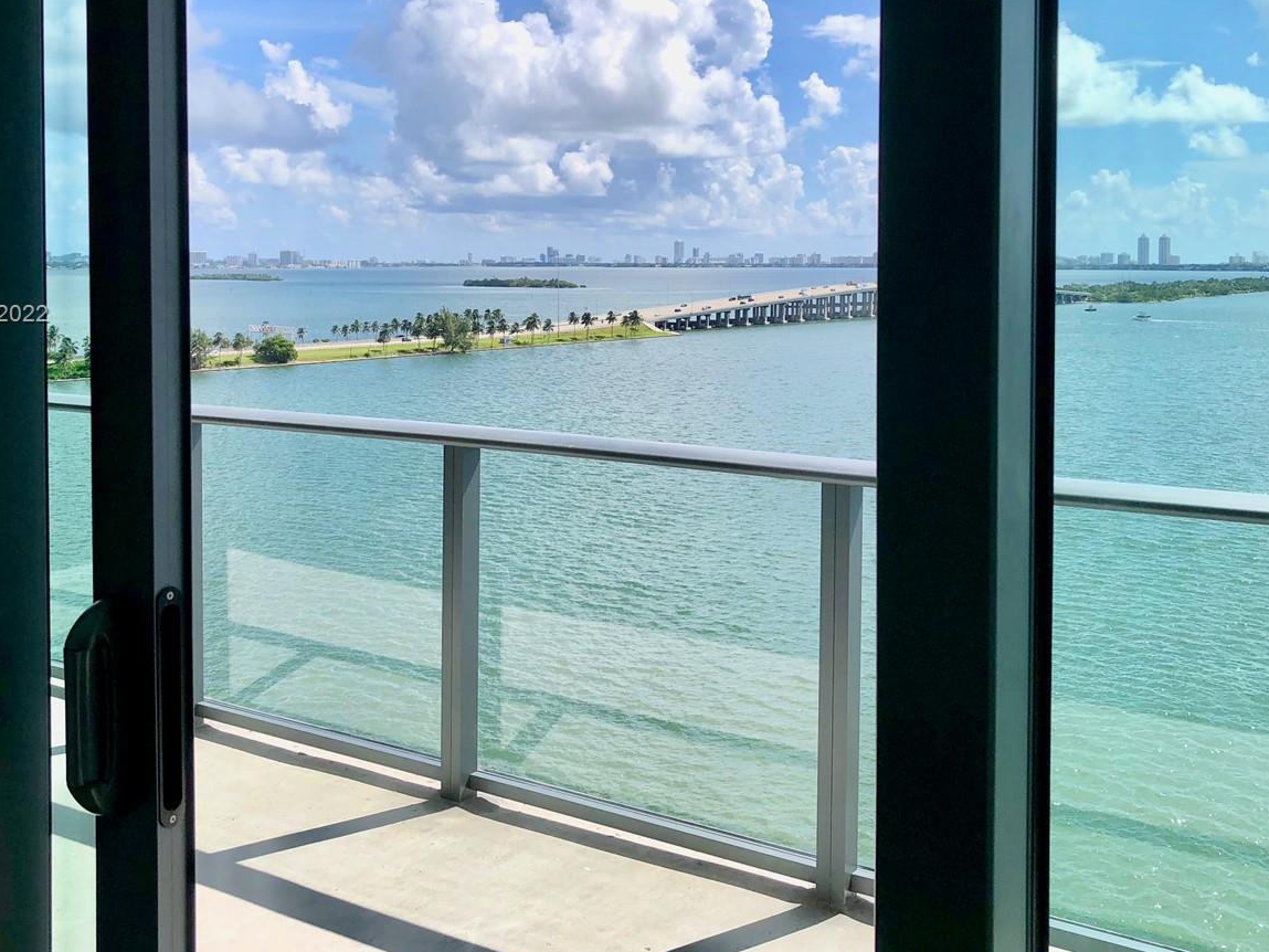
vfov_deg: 36.4
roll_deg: -0.5
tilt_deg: -2.2
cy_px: 316
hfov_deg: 47.8
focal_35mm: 39
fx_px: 1430
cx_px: 579
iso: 20
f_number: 1.8
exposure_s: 1/2525
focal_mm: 4
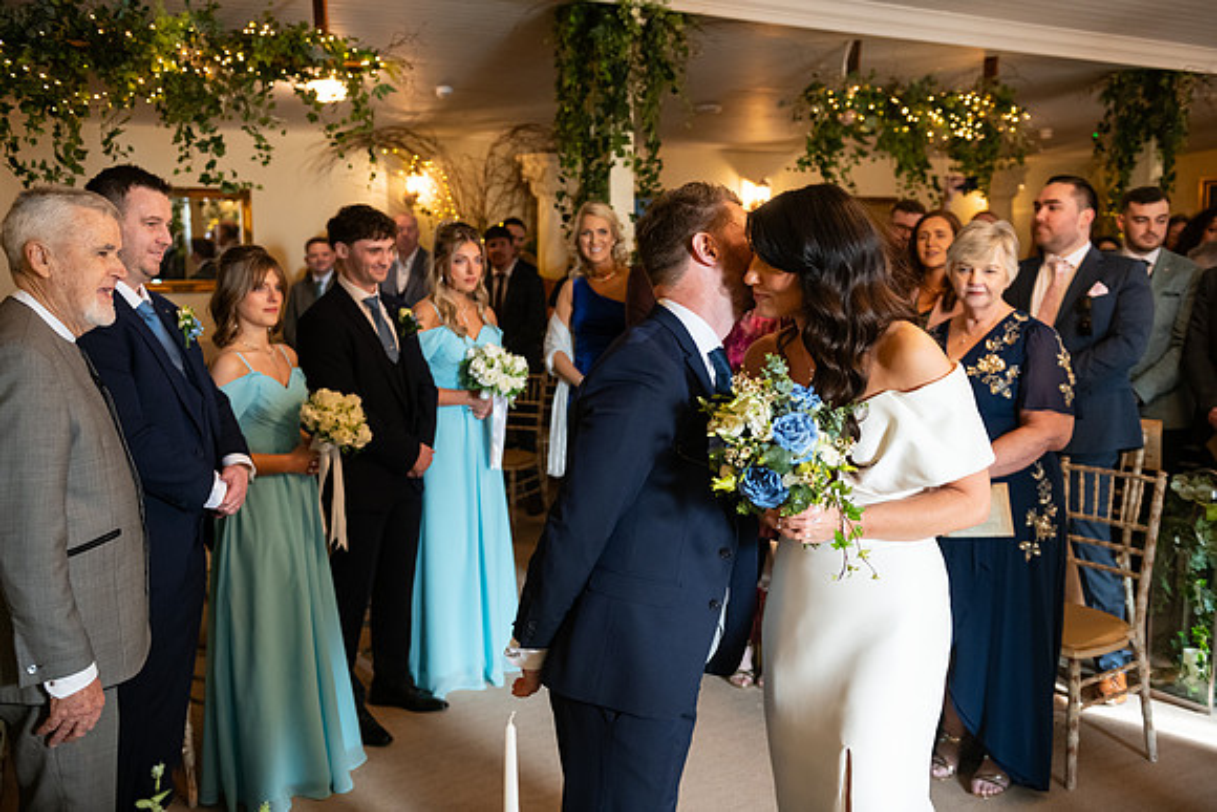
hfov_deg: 54.4
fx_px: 1183
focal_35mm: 35
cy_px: 406
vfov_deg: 37.9
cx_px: 608
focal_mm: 35
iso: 1250
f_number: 3.5
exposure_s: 1/160
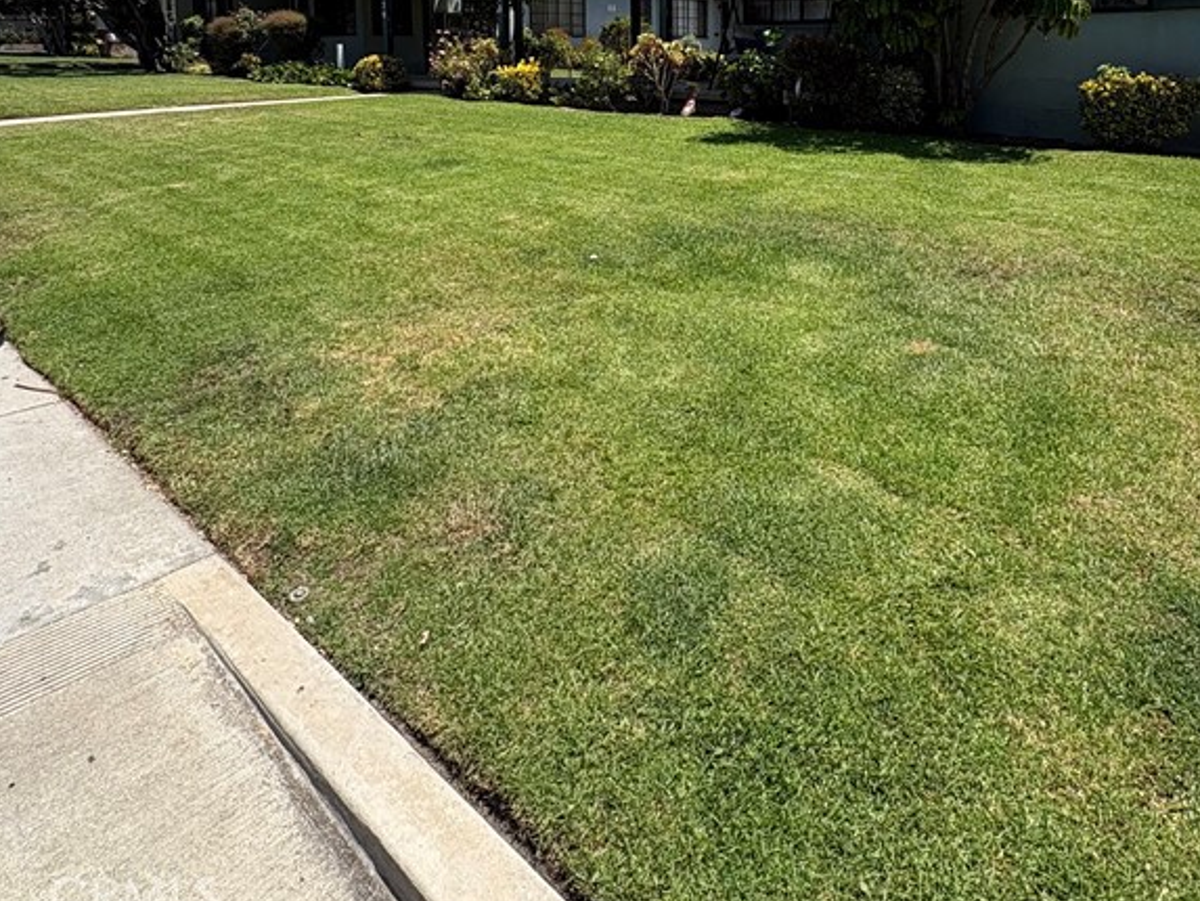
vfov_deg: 49.9
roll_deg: +1.1
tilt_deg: -4.8
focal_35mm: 25
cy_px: 122
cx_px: 723
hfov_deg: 68.7
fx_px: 867
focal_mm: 2.22
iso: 40
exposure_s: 1/1143
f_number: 2.2
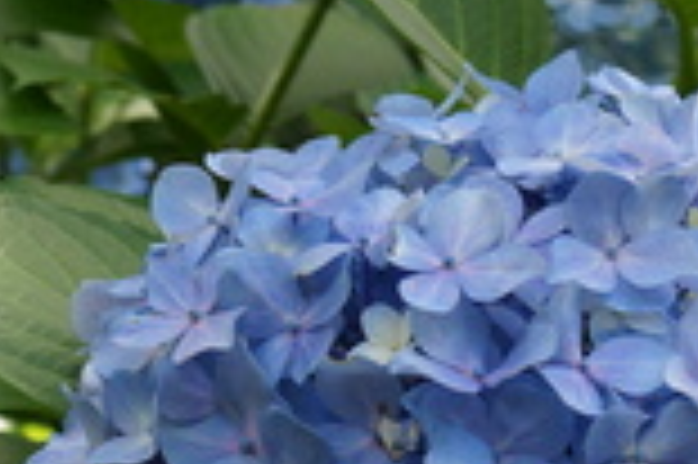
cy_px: 291
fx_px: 3370
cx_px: -194
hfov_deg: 11.5
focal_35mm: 174
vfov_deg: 7.9
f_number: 5.6
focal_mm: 30
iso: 100
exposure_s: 1/80
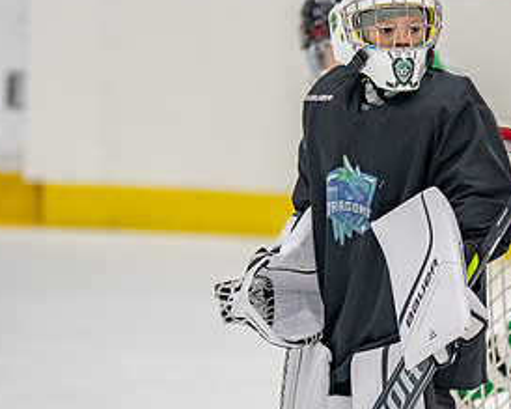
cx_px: 420
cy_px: 224
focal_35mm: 476
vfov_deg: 3.3
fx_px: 7196
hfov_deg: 4.1
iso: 1000
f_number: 2.8
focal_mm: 200
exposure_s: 1/1600
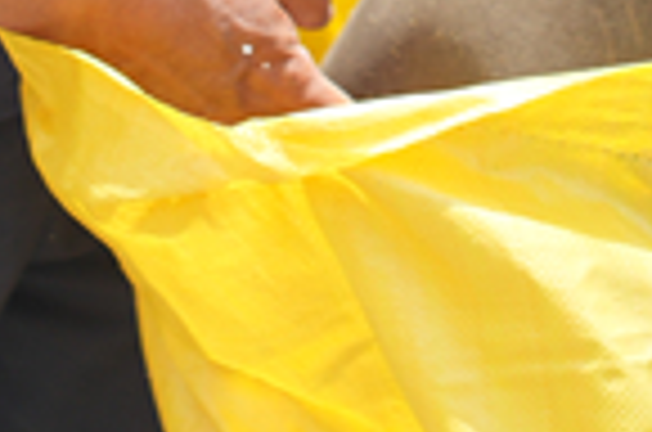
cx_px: 522
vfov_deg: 5.5
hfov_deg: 8.7
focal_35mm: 238
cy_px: -682
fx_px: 4301
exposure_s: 1/640
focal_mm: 40
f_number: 3.5
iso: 100
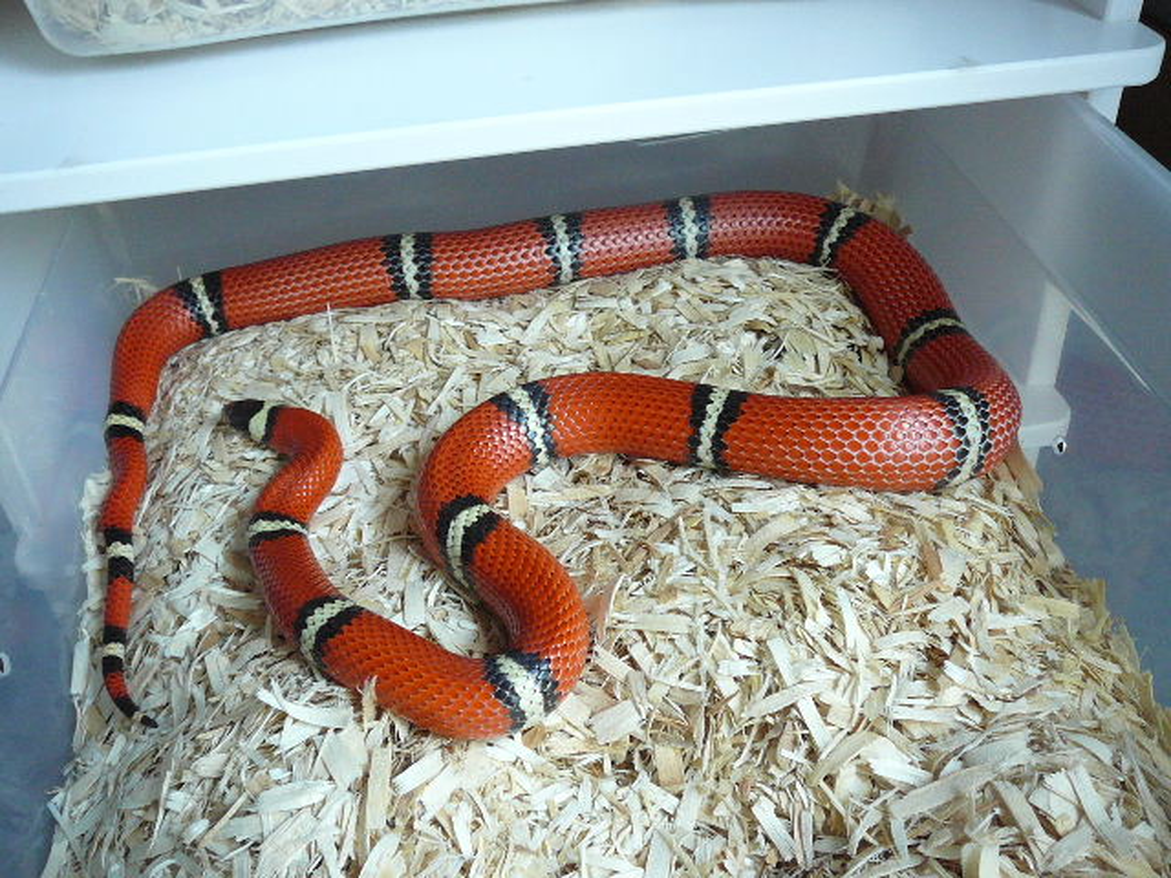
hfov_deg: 52.6
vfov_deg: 40.7
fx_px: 1184
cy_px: 439
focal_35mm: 35
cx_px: 586
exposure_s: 1/10
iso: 200
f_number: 2.8
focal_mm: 5.2
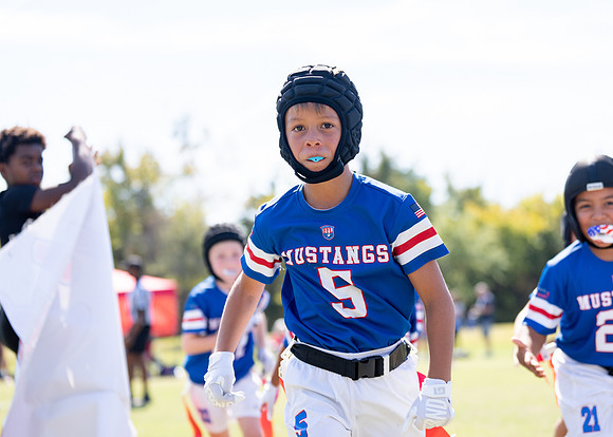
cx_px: 336
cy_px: 225
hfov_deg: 22.7
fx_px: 1524
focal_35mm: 88
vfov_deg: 16.3
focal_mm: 70
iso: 100
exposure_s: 1/1000
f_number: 2.8
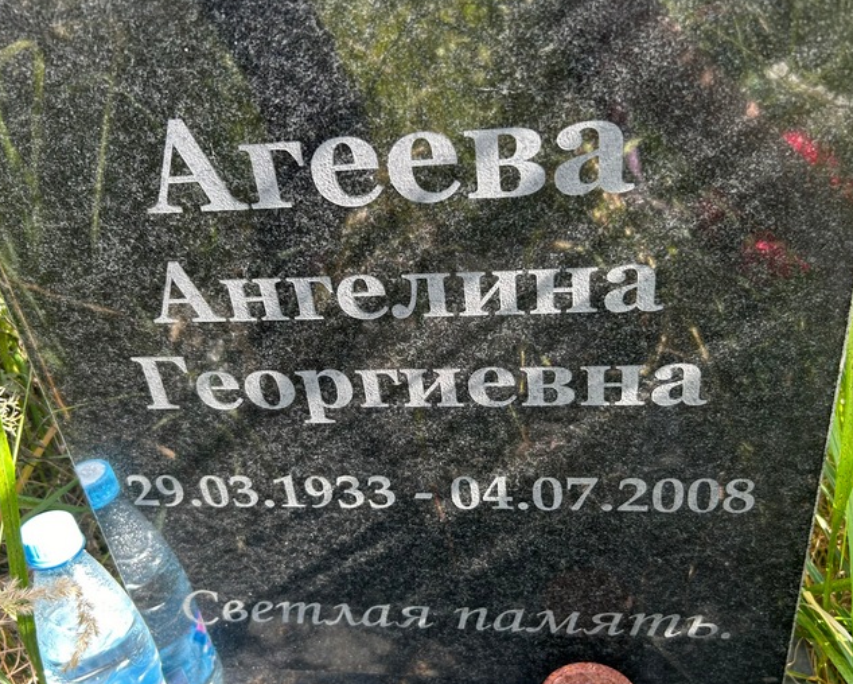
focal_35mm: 32
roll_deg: +8.3
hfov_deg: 55.6
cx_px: 432
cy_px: 392
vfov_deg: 45.7
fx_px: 808
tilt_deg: -31.0
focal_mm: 5.7
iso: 40
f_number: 1.5
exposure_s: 1/121
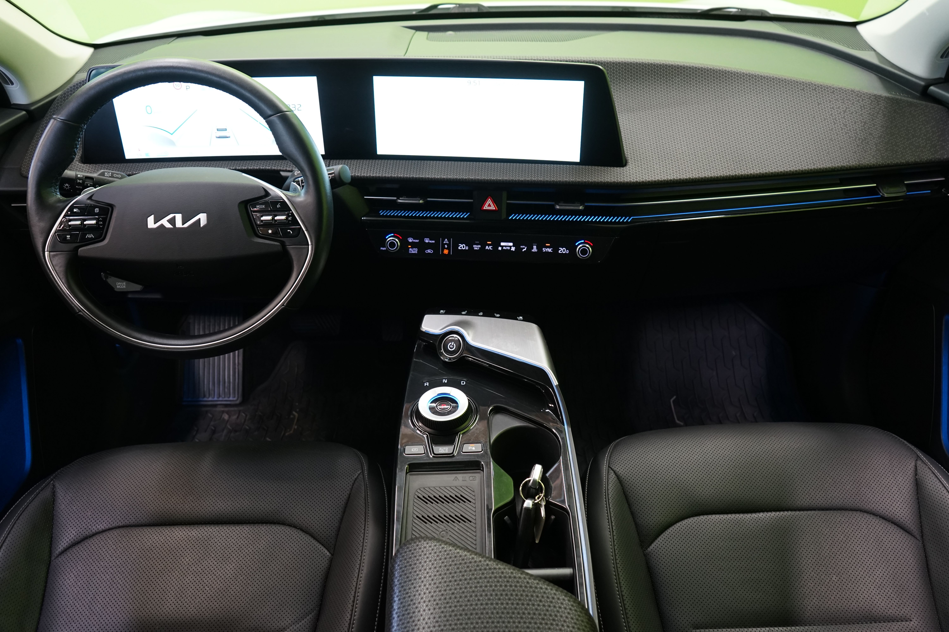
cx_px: 474
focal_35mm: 29
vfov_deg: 45.0
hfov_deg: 63.7
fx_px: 764
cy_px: 316
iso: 1250
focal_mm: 29
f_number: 5
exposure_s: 1/20
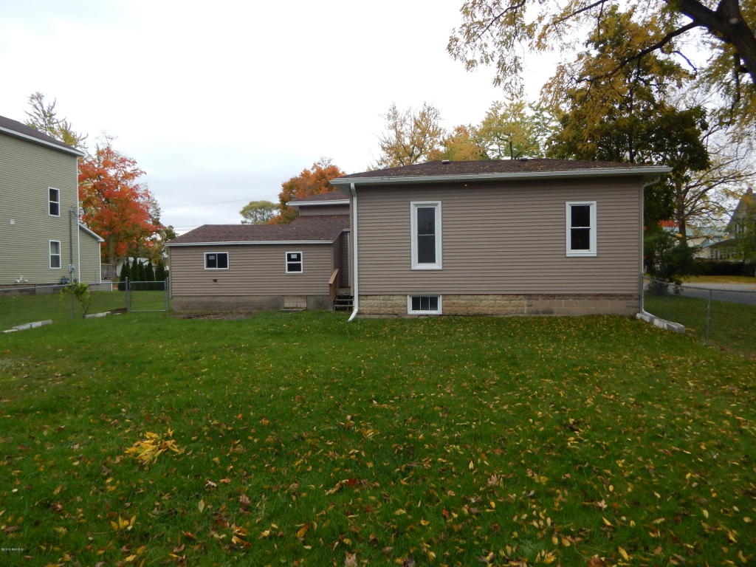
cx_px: 378
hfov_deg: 76.4
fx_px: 480
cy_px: 284
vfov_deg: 61.1
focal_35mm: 22
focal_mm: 4
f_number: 3
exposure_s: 1/400
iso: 125
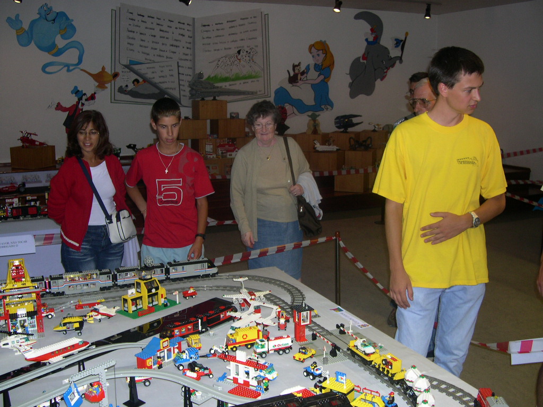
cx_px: 272
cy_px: 204
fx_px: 596
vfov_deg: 37.7
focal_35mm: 38
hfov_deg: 49.0
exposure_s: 1/60
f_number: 2.8
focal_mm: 8
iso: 152
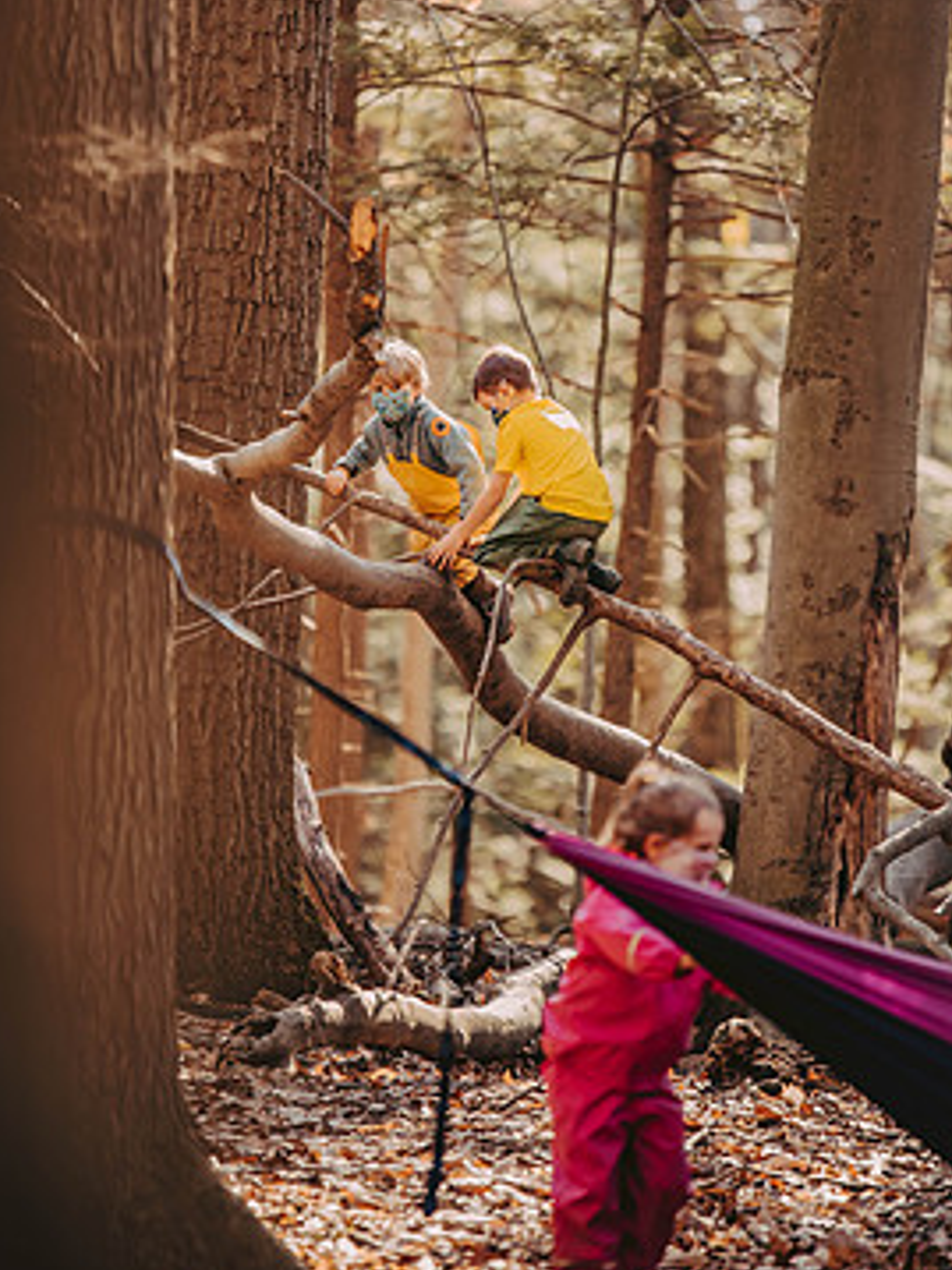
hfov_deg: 6.2
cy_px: 506
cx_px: 495
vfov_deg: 8.2
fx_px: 8842
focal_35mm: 241
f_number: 2.8
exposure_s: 1/500
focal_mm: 200
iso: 640
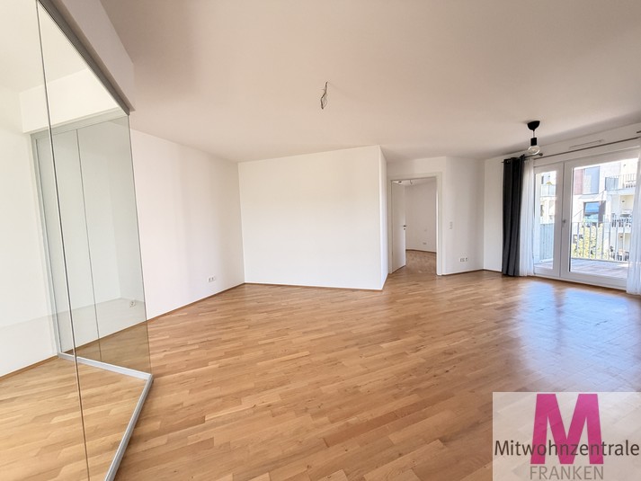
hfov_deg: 102.1
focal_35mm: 14
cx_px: 320
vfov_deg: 85.7
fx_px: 259
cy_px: 240
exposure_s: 1/106
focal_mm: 2.22
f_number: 2.2
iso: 320
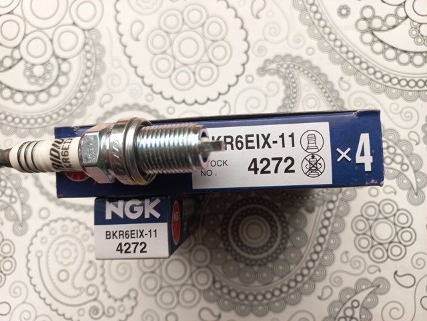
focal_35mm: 25
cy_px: 160
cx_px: 214
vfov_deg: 54.9
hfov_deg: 69.4
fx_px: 308
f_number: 1.8
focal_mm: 4.6
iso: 64
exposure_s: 1/50
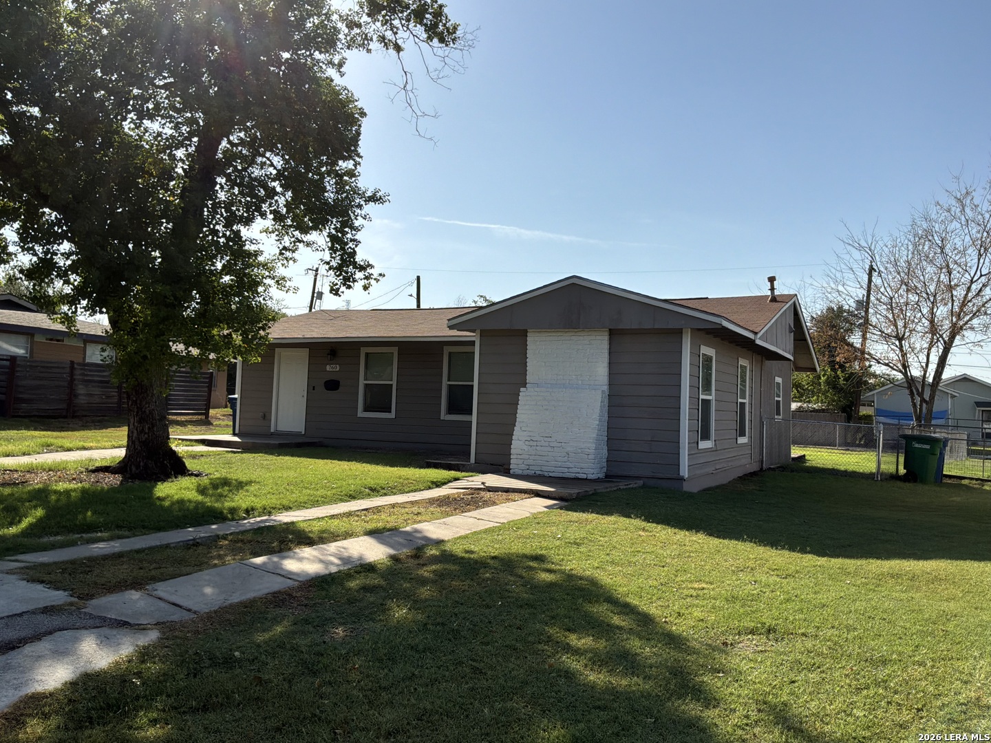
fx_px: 802
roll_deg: -1.5
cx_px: 496
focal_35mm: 28
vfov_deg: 49.7
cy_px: 372
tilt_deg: +2.5
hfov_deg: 63.4
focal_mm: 3
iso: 25
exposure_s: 1/2959
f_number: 1.8
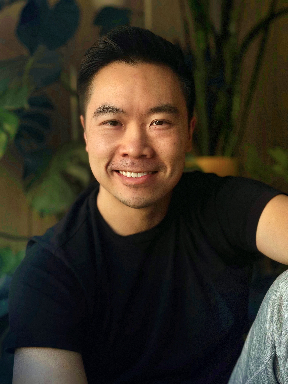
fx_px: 532
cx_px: 144
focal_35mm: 48
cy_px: 192
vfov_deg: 39.7
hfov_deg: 30.3
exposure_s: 1/553
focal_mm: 6.76
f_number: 1.78
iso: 64
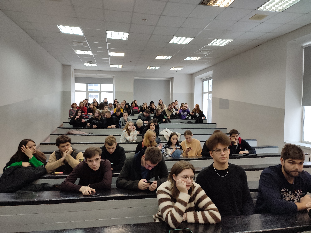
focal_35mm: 25
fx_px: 225
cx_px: 156
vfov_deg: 54.9
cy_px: 116
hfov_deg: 69.4
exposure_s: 1/33
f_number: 1.9
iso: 247
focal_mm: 6.04
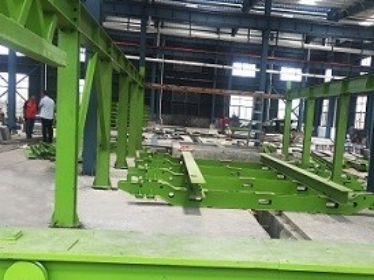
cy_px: 206
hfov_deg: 35.8
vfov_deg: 27.2
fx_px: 572
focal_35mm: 53
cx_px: 257
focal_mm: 4.15
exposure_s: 1/112
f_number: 2.2
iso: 32
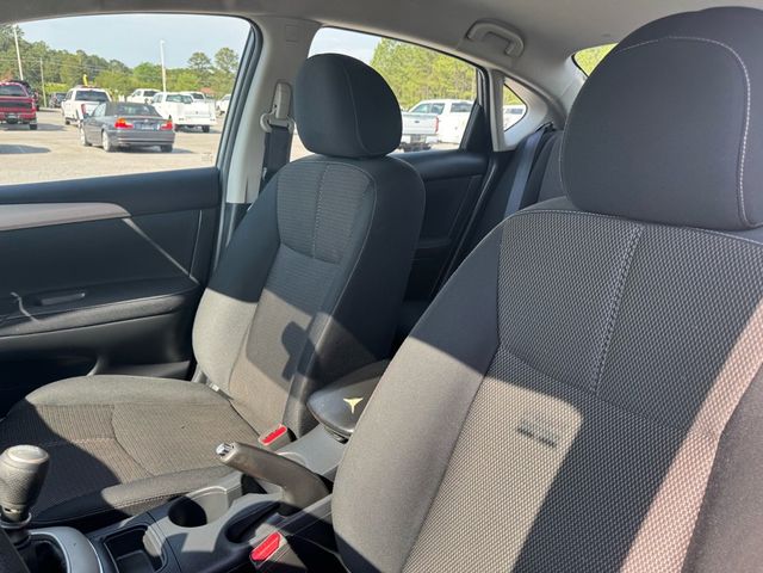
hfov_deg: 71.6
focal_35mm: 24
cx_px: 382
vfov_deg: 56.8
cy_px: 286
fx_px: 529
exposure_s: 1/315
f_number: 1.78
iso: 80
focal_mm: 6.76
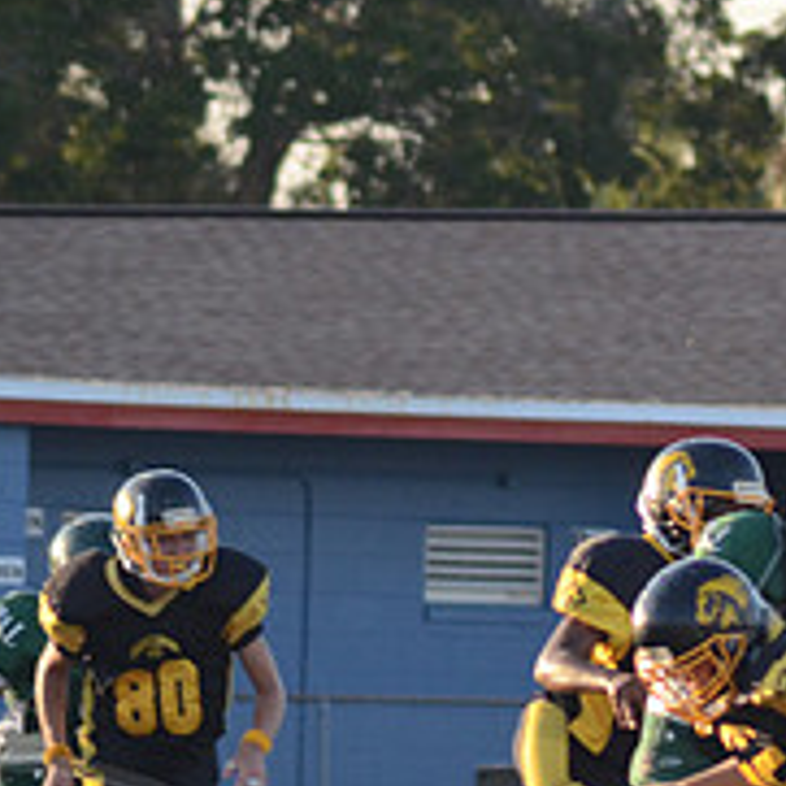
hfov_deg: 2.2
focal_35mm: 815
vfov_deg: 2.2
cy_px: 764
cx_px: 773
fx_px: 20937
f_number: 5.6
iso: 800
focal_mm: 200
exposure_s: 1/800
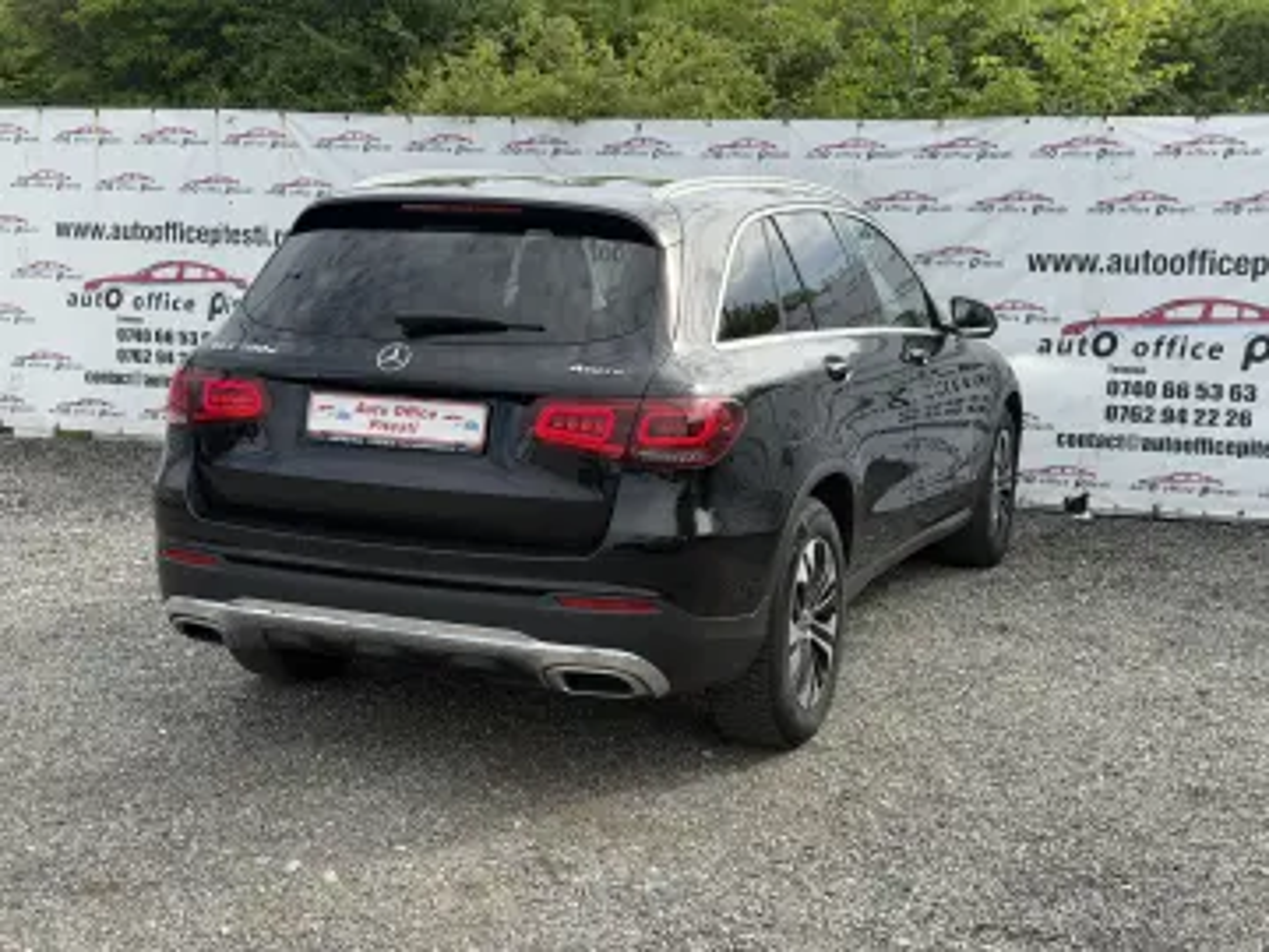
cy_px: 476
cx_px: 634
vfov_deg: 30.3
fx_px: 1760
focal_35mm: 48
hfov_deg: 39.7
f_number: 1.78
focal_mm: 6.76
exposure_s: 1/2088
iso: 64
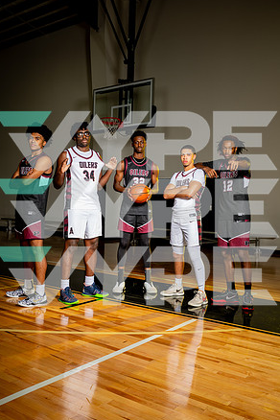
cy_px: 209
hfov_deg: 36.9
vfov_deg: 53.1
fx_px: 420
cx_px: 137
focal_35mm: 36
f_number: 6.3
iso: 100
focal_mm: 35
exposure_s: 1/200
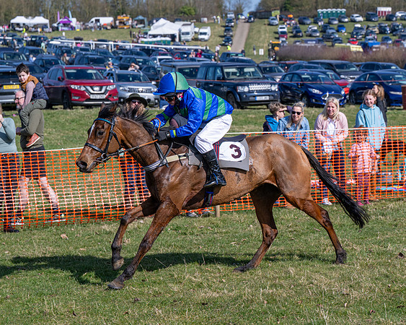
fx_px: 1162
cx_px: 269
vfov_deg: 15.9
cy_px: 176
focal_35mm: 97
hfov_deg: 19.8
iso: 200
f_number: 5
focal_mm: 70
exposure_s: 1/1600
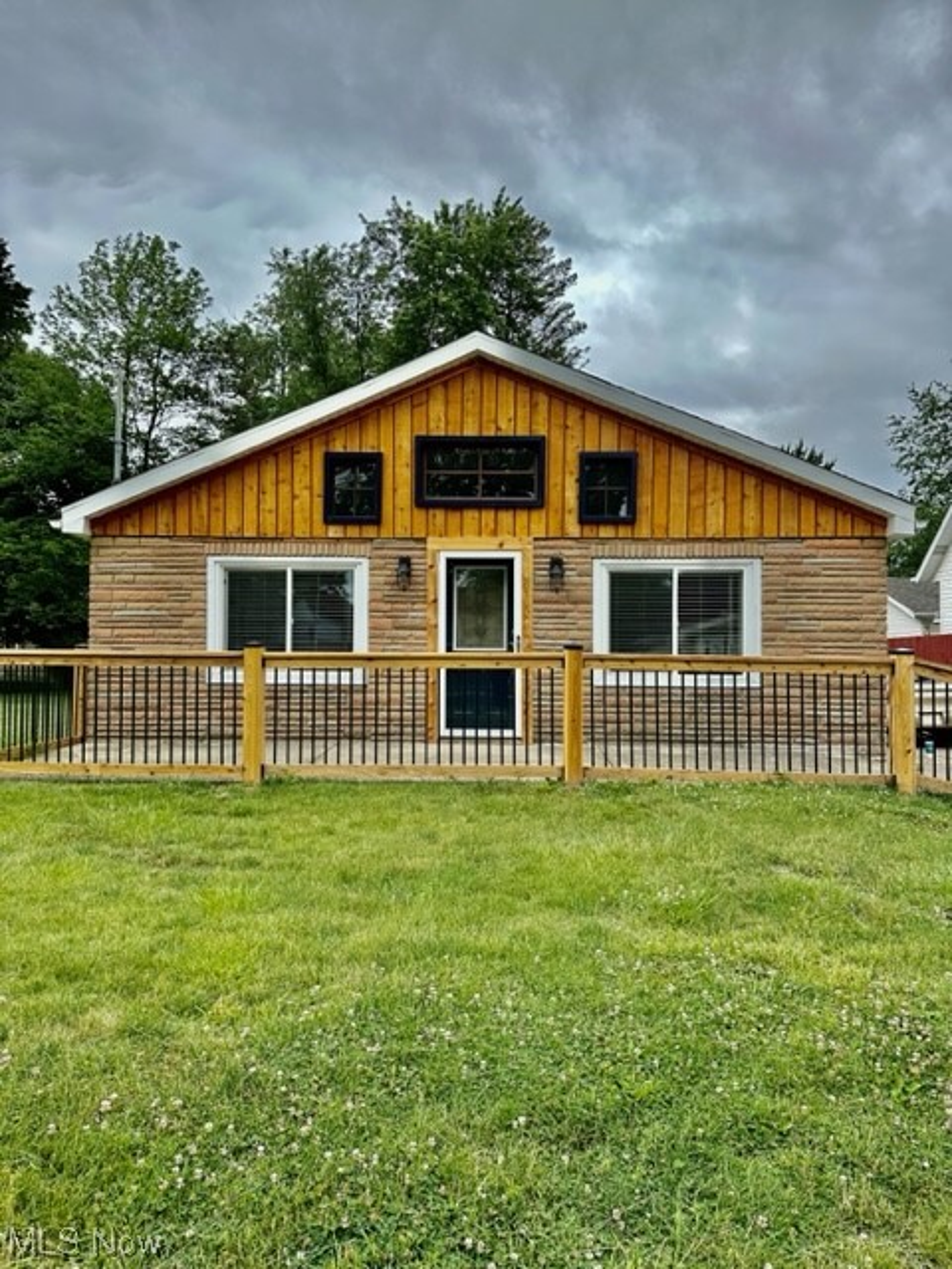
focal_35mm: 24
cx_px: 476
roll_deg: -1.4
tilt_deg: +2.6
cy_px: 634
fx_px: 880
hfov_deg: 56.8
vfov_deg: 71.6
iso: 80
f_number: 1.78
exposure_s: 1/3717
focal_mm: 6.86
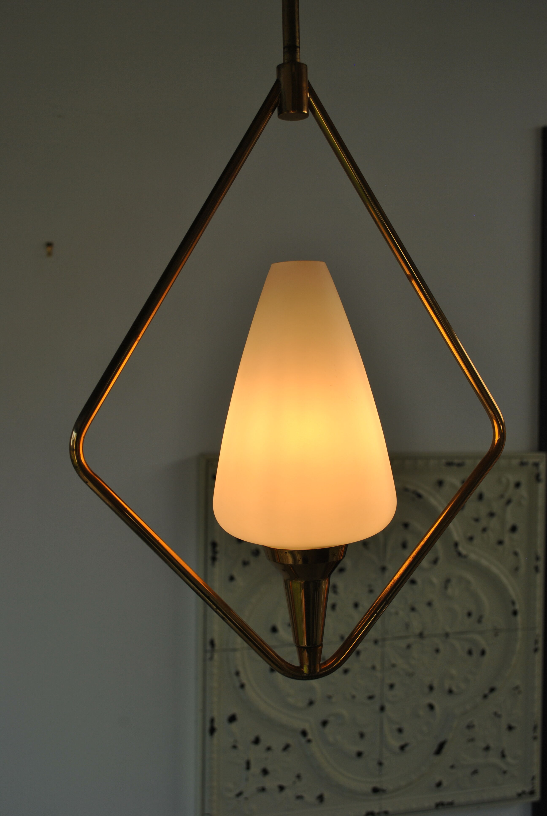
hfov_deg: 32.0
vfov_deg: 46.3
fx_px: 954
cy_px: 408
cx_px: 274
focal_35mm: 42
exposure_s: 1/160
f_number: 6.3
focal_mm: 28
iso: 100
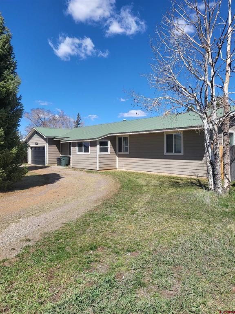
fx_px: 235
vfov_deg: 67.3
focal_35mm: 26
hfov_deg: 53.1
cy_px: 157
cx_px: 118
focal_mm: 4.25
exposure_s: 1/2921
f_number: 1.8
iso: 50
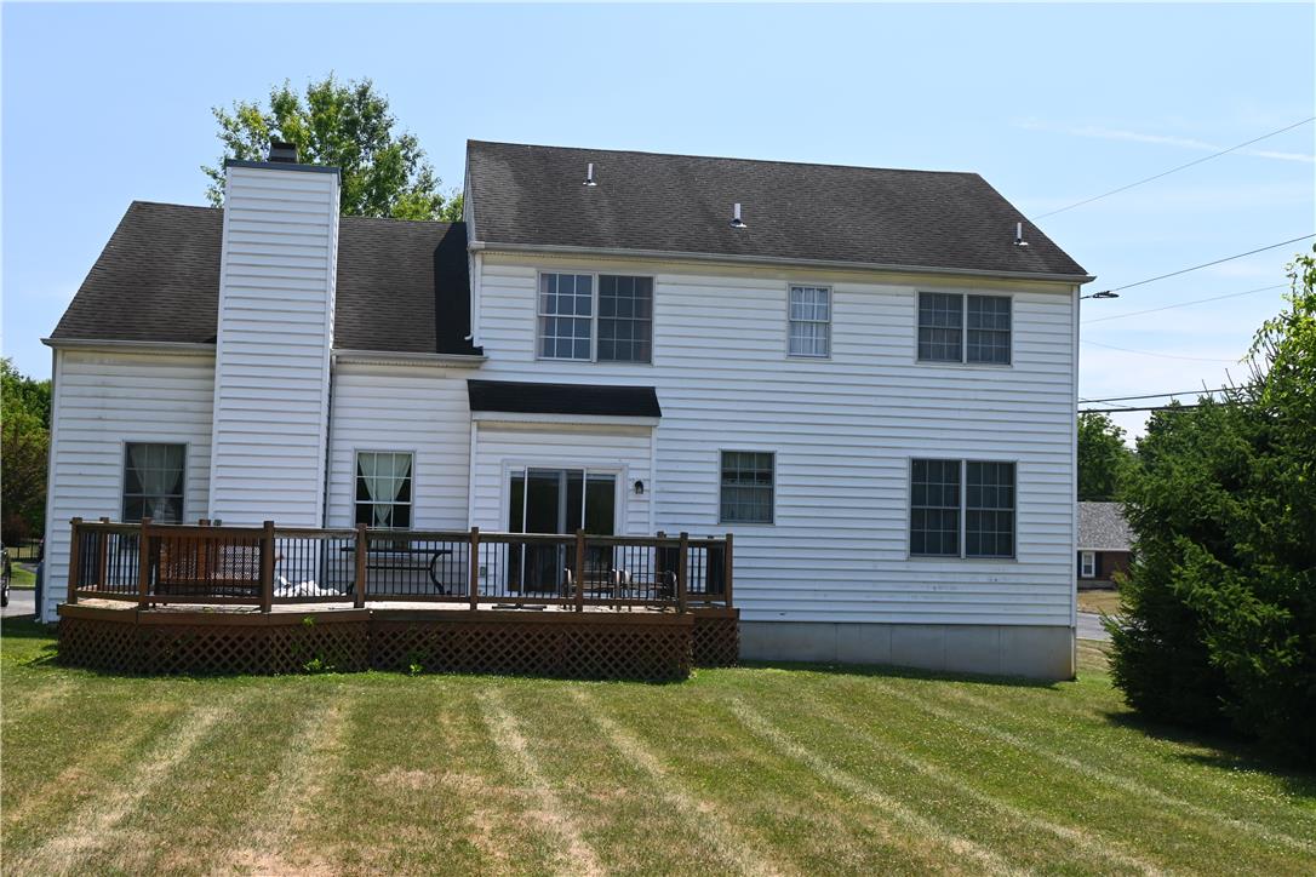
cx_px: 658
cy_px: 438
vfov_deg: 34.2
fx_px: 1426
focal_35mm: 39
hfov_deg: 49.6
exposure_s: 1/250
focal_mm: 26
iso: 160
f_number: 5.6
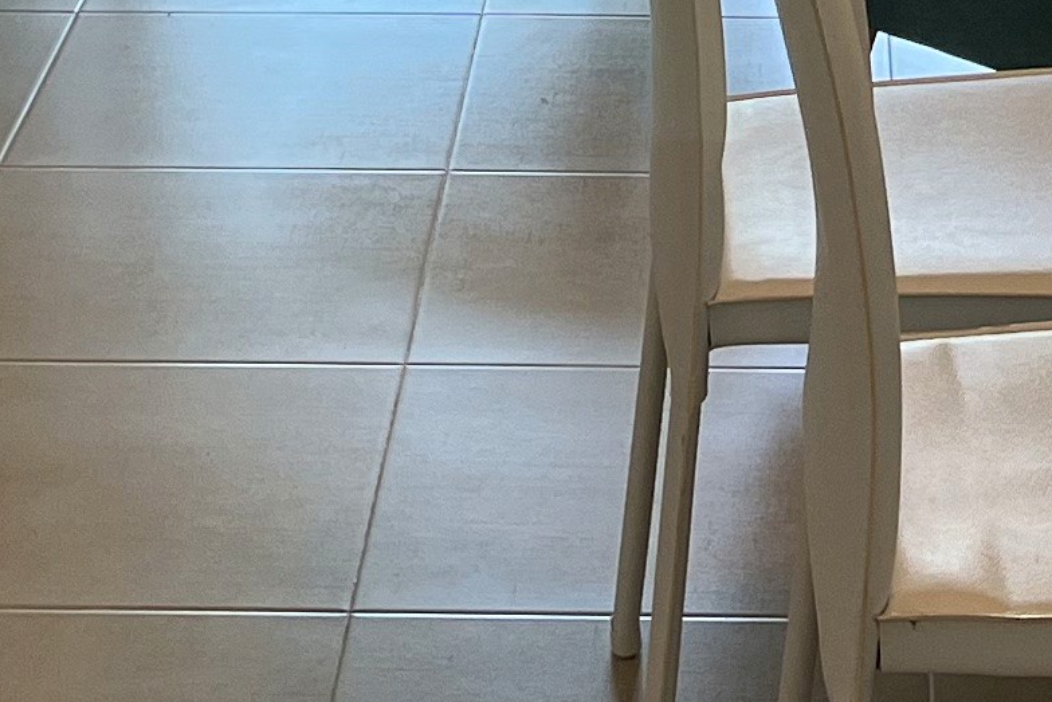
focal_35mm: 139
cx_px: 768
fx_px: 4062
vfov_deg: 9.2
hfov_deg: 14.7
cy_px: -795
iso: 64
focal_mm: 5.1
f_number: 1.6
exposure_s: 1/100
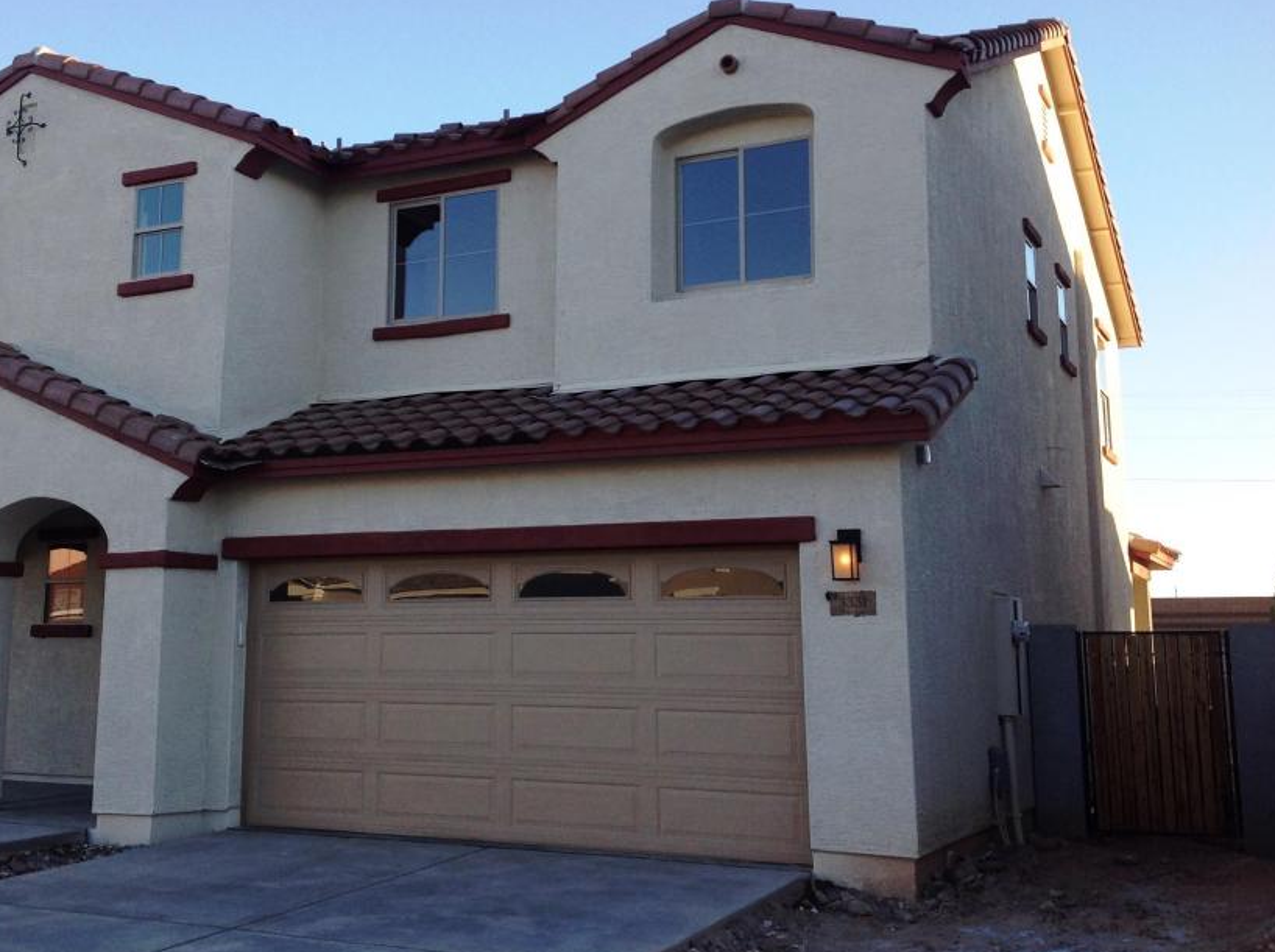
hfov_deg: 42.8
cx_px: 514
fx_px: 1618
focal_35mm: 44
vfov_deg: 32.7
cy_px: 390
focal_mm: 4.28
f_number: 2.4
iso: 50
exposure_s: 1/426
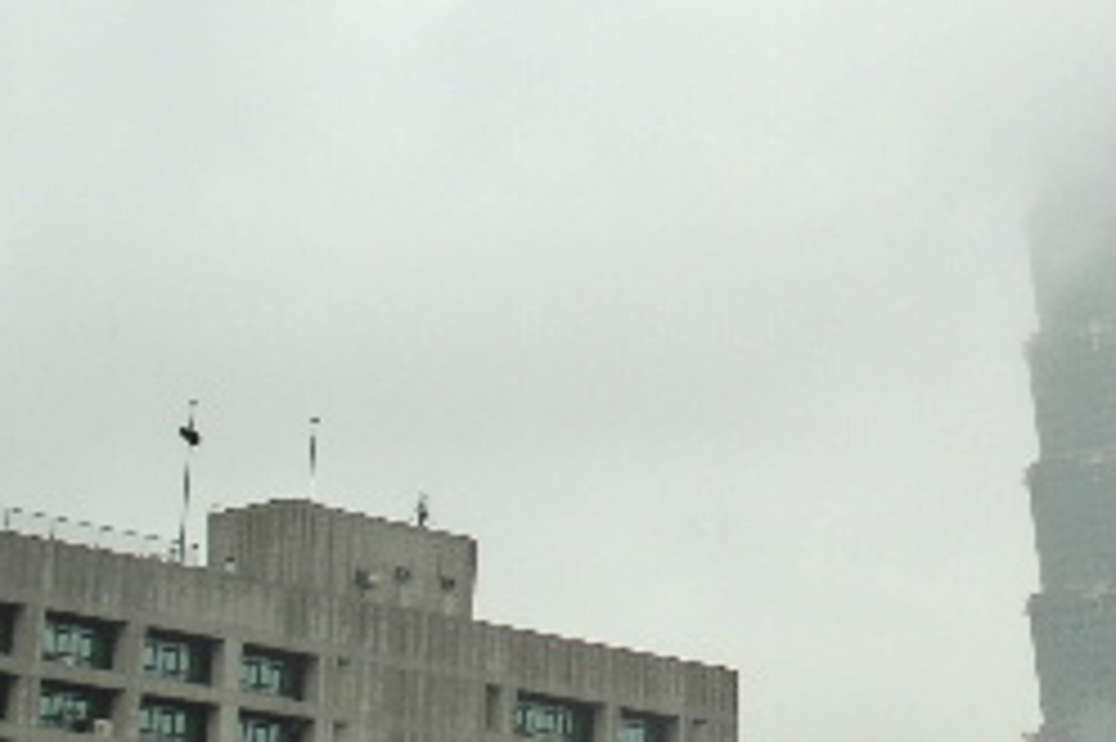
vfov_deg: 13.1
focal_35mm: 104
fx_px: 3222
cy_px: 319
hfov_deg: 19.2
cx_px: 1064
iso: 100
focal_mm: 7.87
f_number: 4.2
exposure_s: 1/40
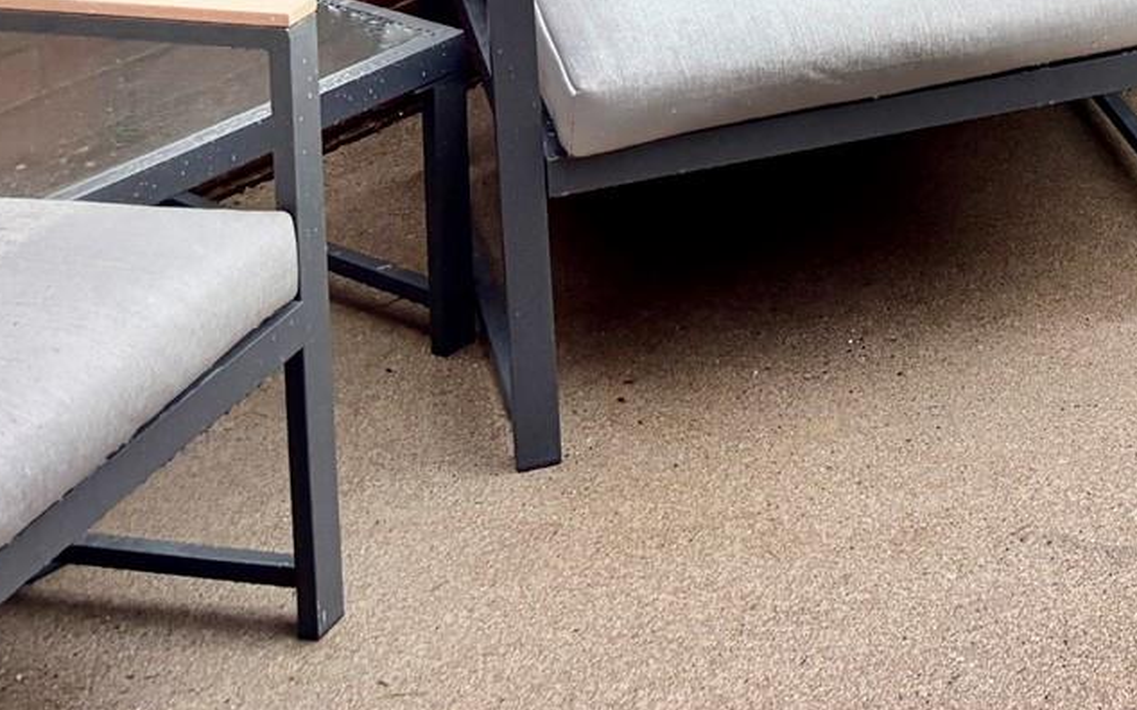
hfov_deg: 20.3
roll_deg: -1.0
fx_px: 2757
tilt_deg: -9.9
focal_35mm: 89
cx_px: 1666
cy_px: -647
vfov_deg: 13.0
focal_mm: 5.96
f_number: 1.6
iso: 125
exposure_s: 1/82
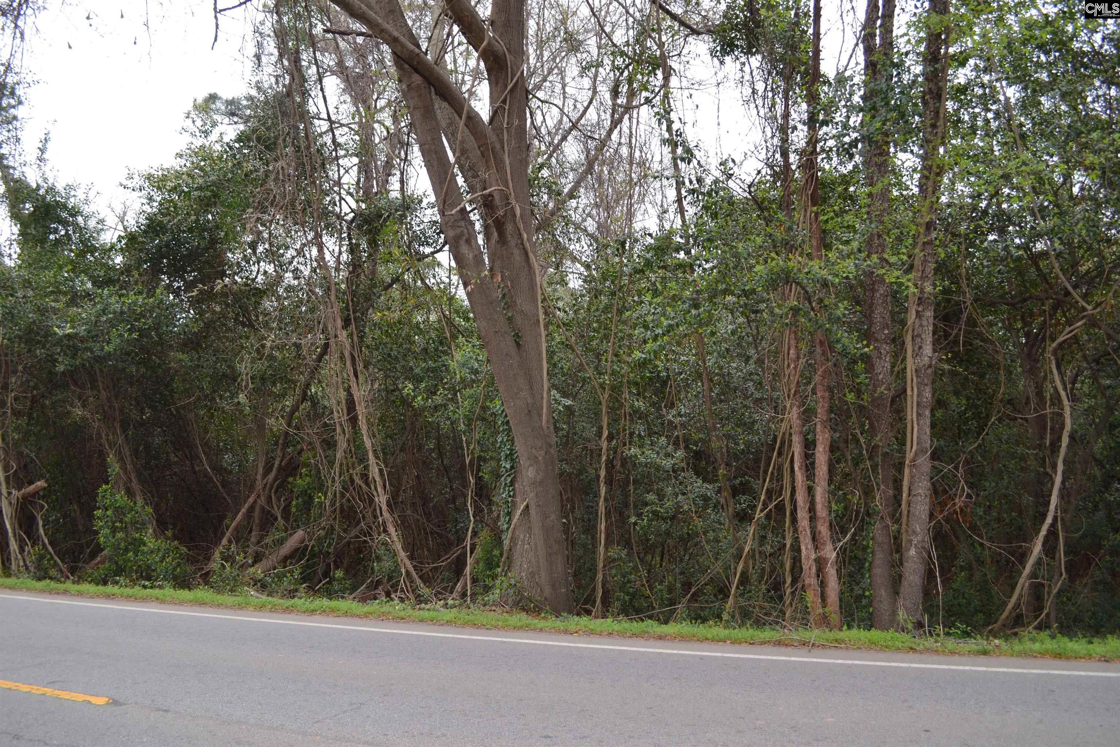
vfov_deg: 47.9
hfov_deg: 67.4
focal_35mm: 27
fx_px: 840
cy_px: 374
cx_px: 560
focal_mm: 18
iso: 180
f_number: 4
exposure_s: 1/125
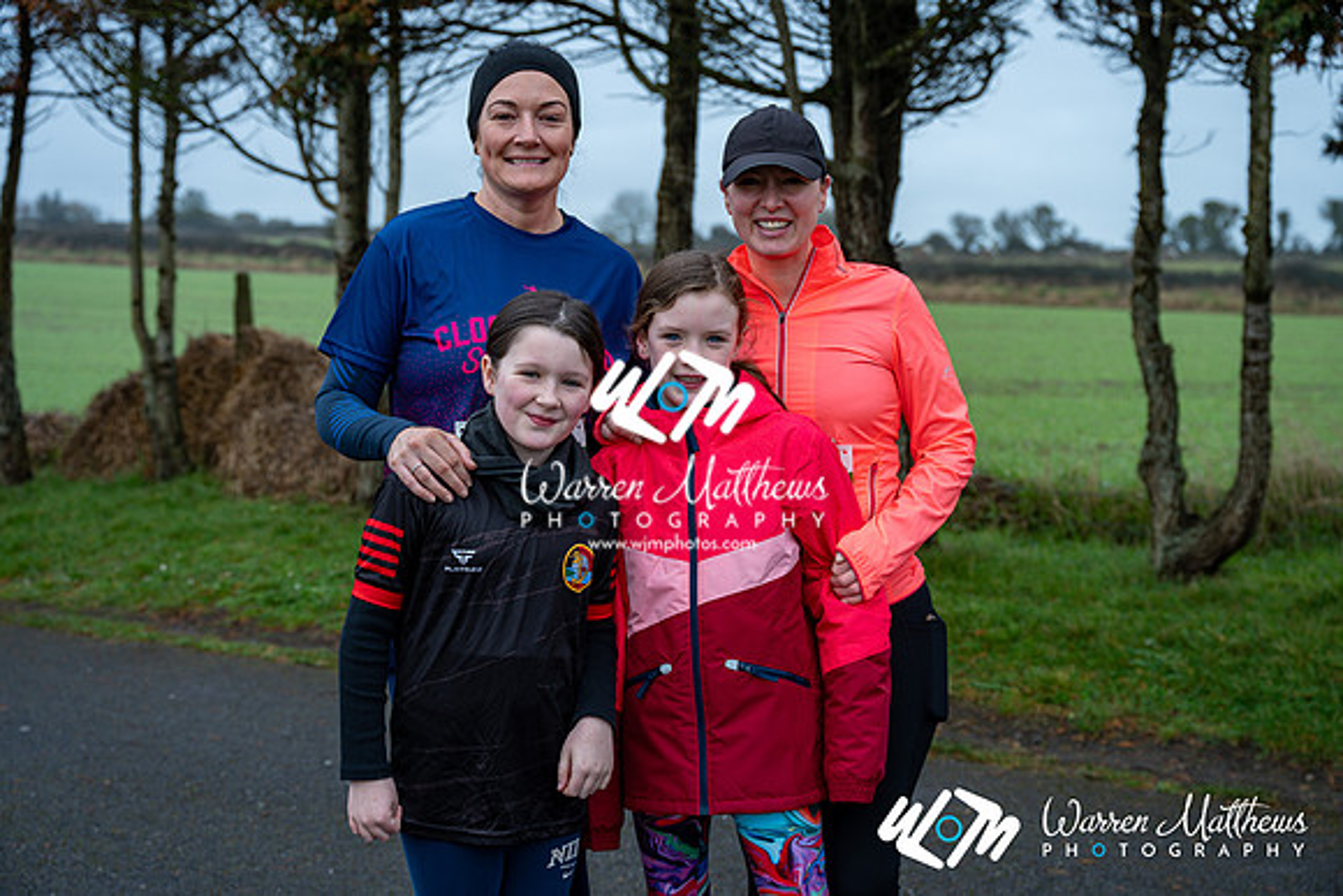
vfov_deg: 27.0
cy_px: 448
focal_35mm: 50
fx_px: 1866
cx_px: 672
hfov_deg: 39.6
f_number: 4
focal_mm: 50
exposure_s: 1/200
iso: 100
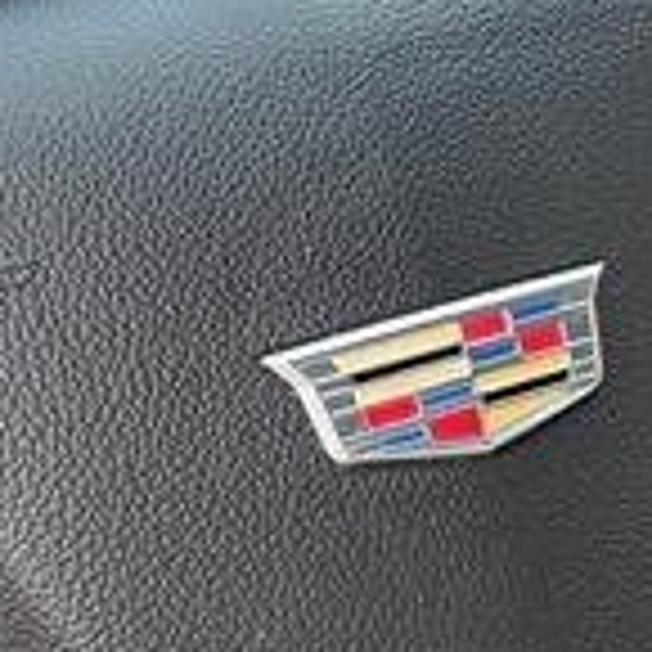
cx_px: 621
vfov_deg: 9.7
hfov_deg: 9.7
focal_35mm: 179
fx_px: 3814
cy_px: 531
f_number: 1.7
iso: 32
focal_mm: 6.3
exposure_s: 1/180
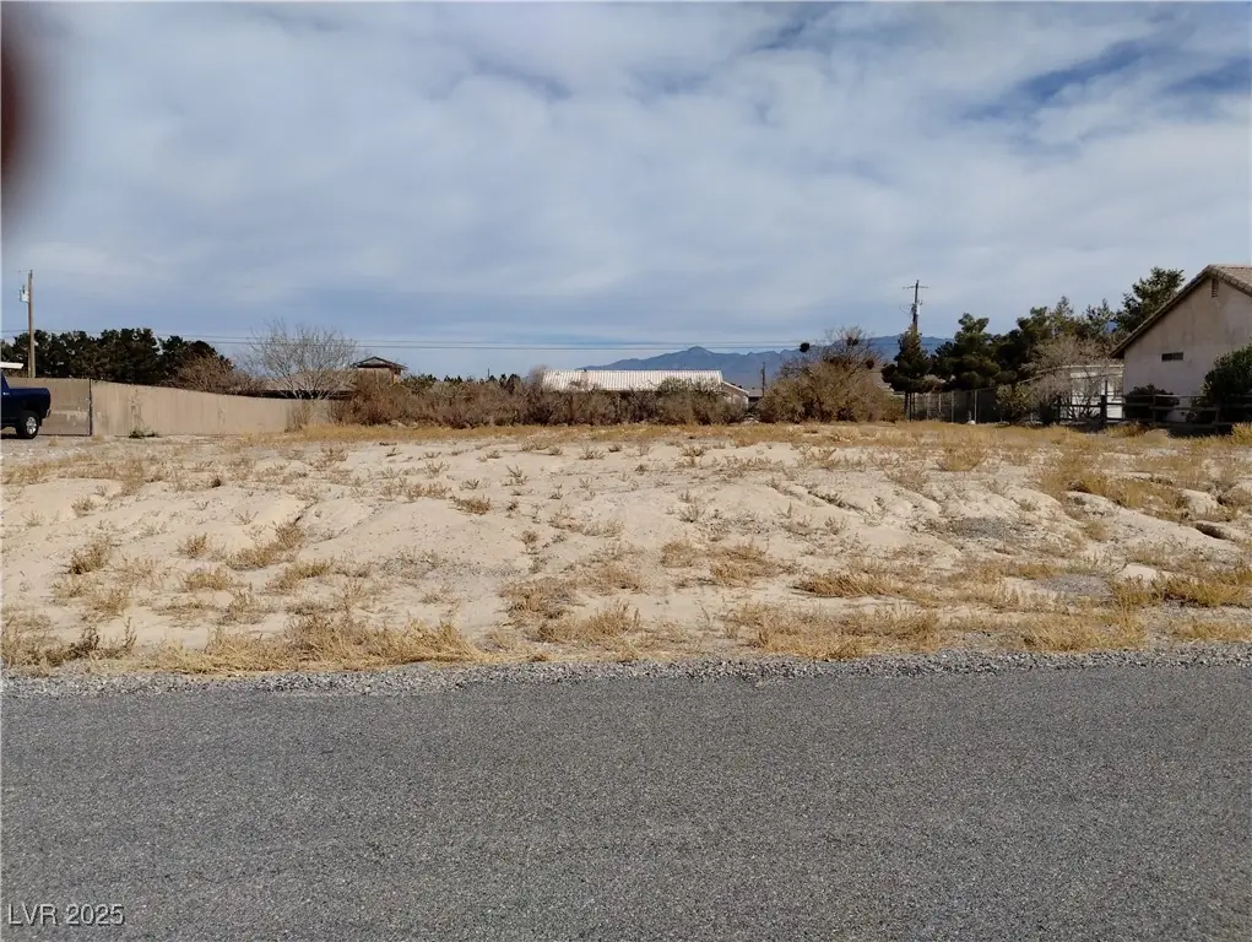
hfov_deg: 63.4
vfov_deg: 49.8
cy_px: 471
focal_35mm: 28
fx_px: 1014
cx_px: 626
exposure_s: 1/1226
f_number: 1.8
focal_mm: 4.27
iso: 100
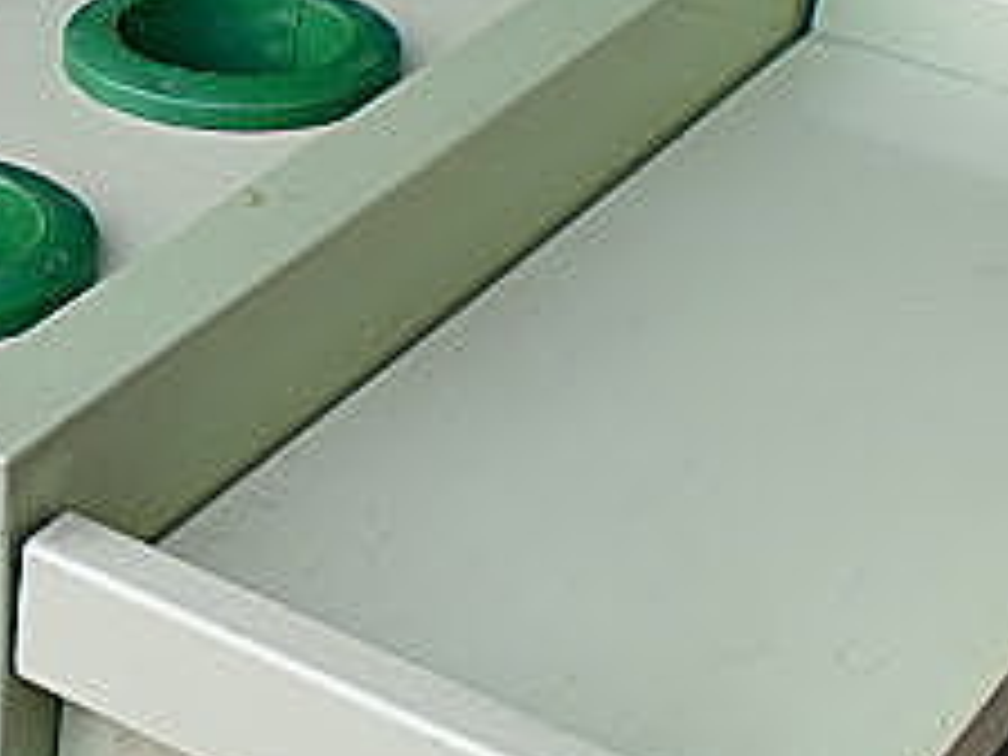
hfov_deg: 18.6
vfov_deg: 14.8
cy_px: 351
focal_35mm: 100
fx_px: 2912
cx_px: -216
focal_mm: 6.3
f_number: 3.1
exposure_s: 1/80
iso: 64
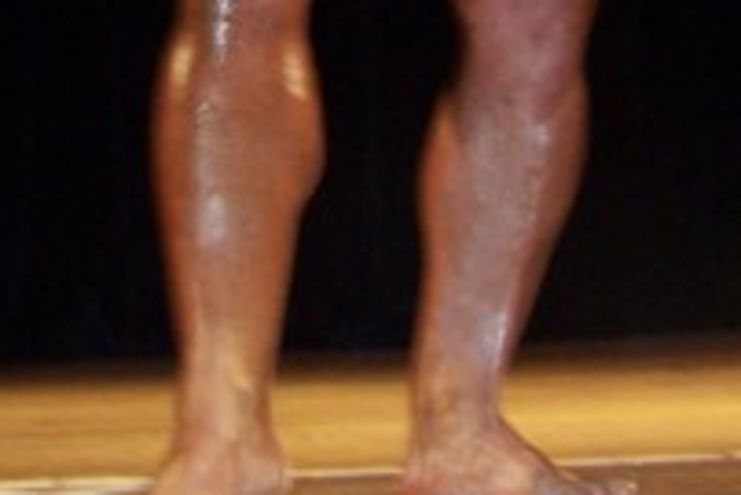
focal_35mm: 151
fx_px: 3110
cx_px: 337
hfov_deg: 13.6
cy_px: -618
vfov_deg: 8.5
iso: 140
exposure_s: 1/60
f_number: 2.8
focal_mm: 6.3
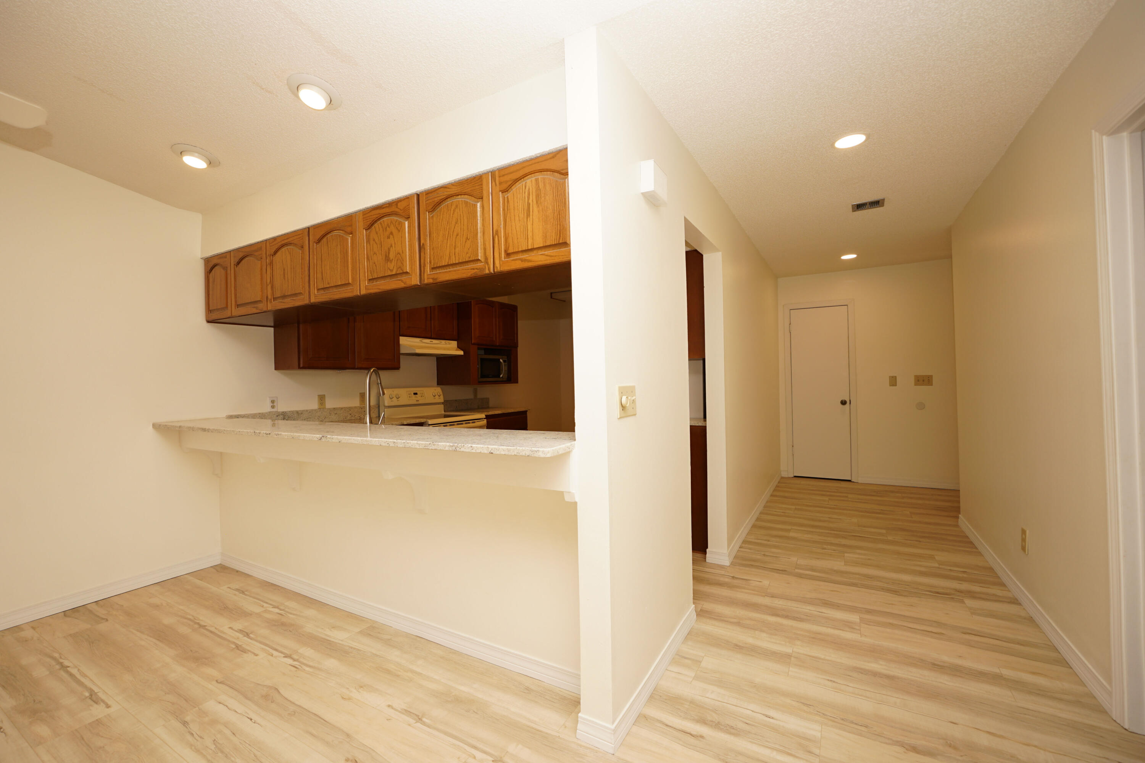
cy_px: 382
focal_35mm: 15
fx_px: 477
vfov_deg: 77.3
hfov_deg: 100.4
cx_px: 572
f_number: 4
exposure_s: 1/60
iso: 125
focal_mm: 10
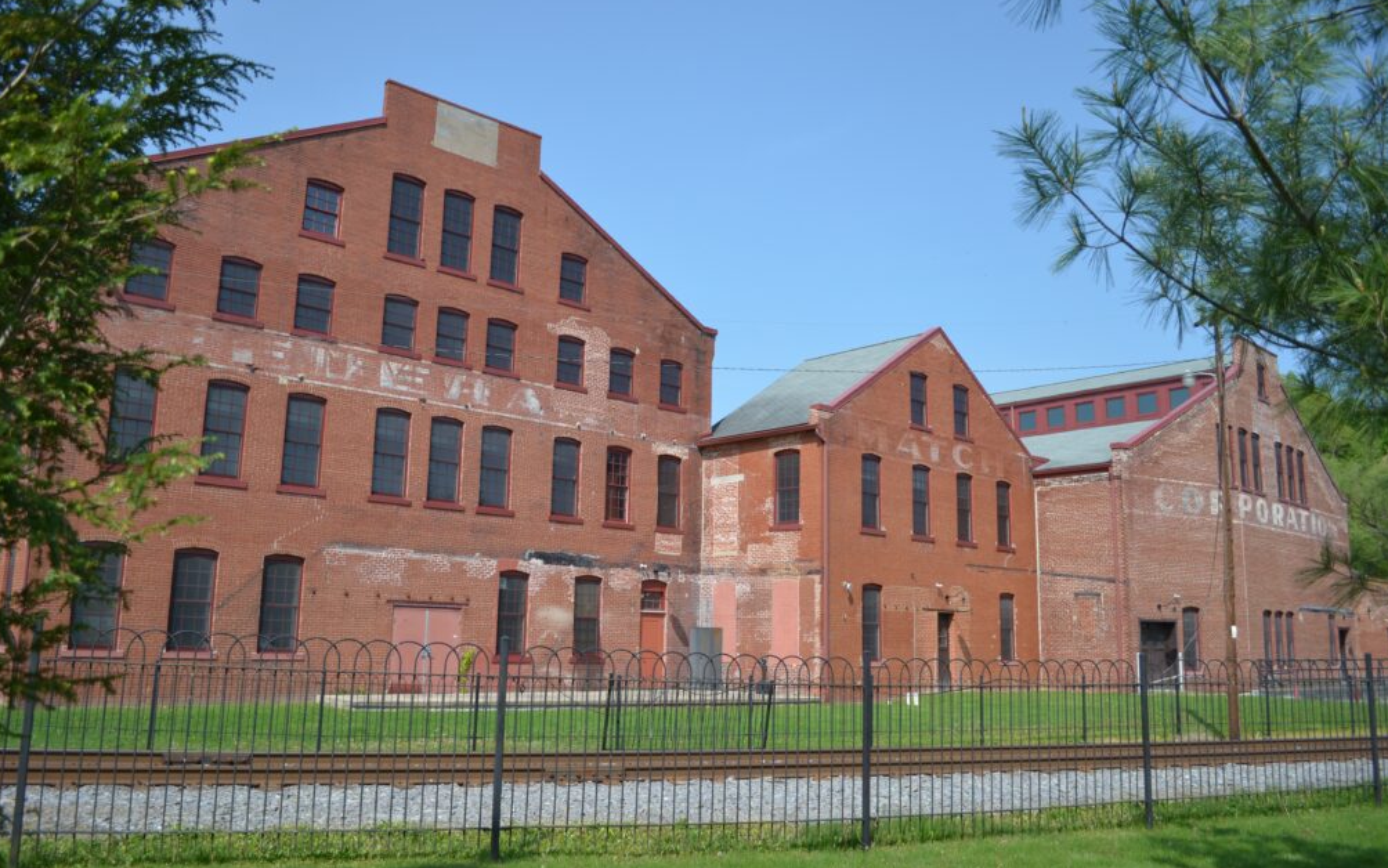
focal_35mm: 28
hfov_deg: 66.5
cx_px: 697
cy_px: 413
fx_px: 1059
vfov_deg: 44.5
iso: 200
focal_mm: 18
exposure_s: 1/1600
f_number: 3.5
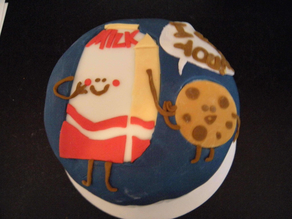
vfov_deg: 40.7
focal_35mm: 35
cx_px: 146
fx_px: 295
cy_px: 110
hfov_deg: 52.6
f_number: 3.8
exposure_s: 1/8.7
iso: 564
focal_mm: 5.9
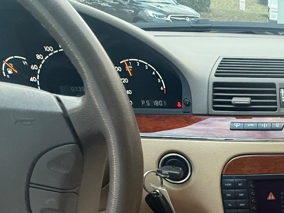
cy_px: 233
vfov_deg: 35.1
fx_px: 287
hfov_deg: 42.1
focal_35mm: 35
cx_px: 310
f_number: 2.2
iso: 400
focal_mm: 2.22
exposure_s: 1/50
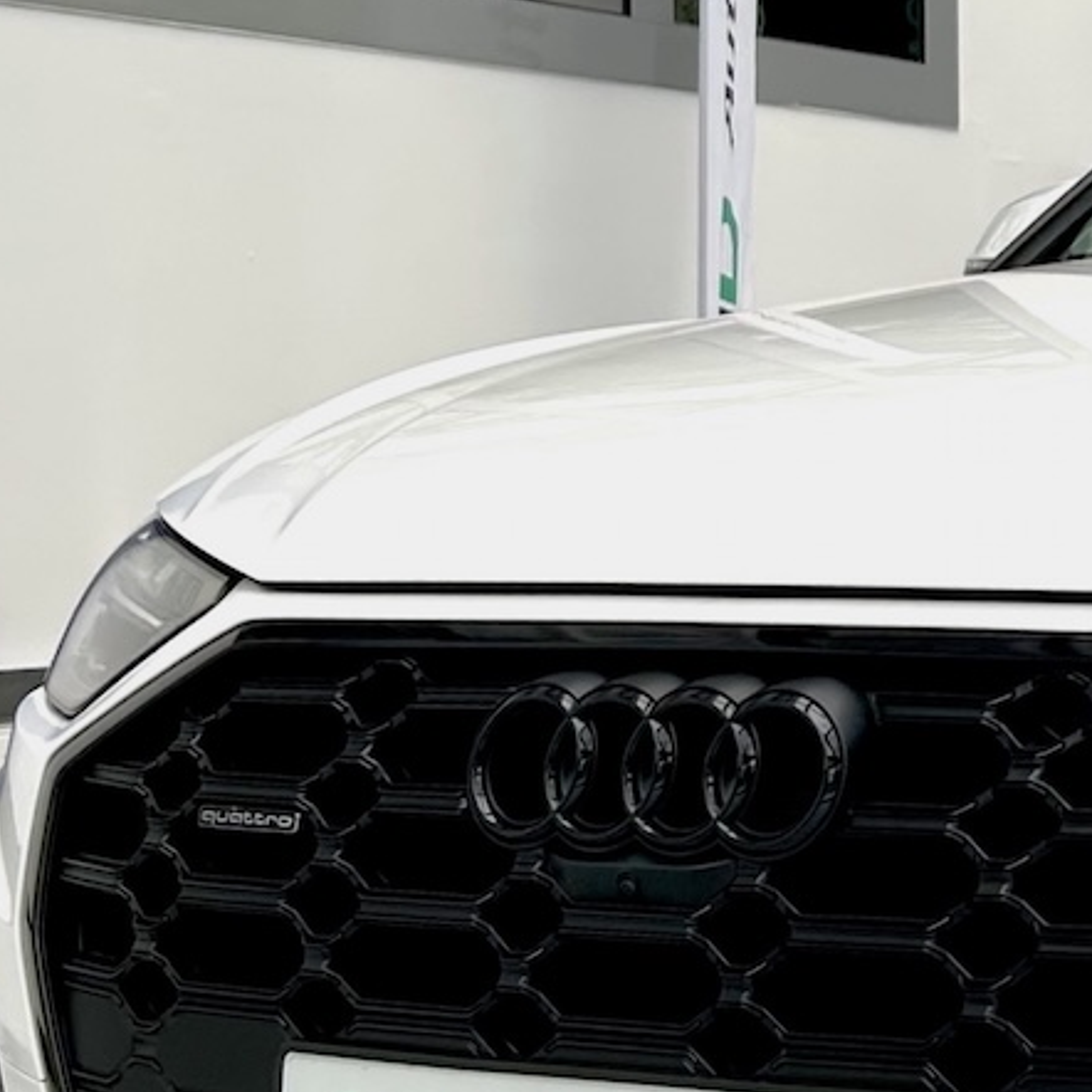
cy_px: 861
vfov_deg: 21.9
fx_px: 2784
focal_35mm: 78
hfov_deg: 20.0
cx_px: 1502
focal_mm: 5.7
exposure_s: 1/349
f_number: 1.5
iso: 50
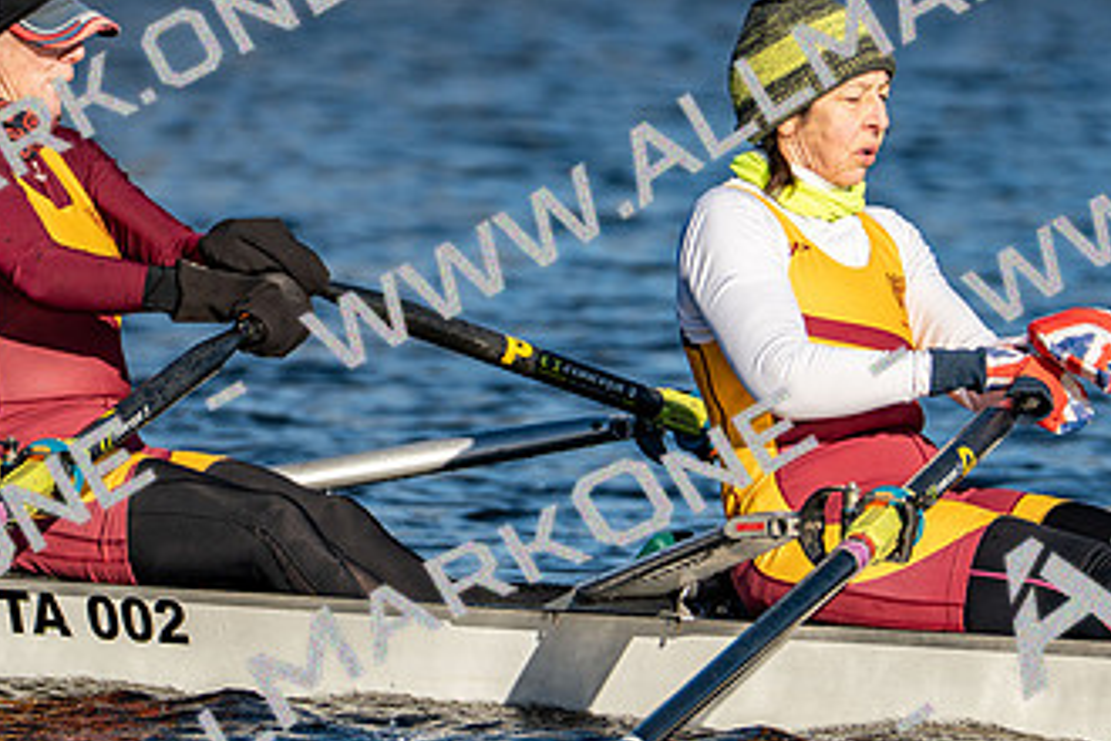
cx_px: 717
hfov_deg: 3.0
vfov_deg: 2.0
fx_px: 21354
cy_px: 379
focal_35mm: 692
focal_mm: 394
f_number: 6.3
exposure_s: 1/2000
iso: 320
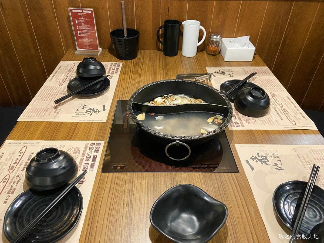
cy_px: 122
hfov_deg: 67.3
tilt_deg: -38.5
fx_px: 243
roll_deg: -0.4
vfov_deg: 53.1
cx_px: 162
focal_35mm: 26
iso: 640
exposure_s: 1/30
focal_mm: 4.25
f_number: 1.8
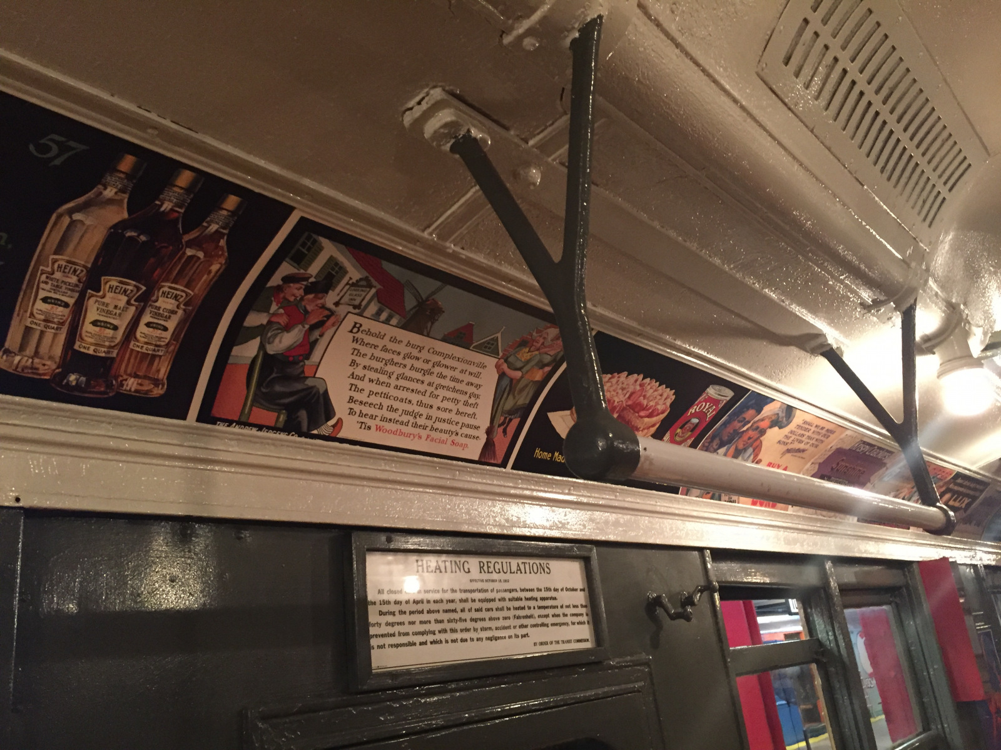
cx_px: 500
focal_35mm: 29
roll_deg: +6.3
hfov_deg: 61.7
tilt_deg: +19.6
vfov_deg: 48.2
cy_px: 375
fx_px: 839
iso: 250
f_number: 2.2
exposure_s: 1/15
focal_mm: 4.15
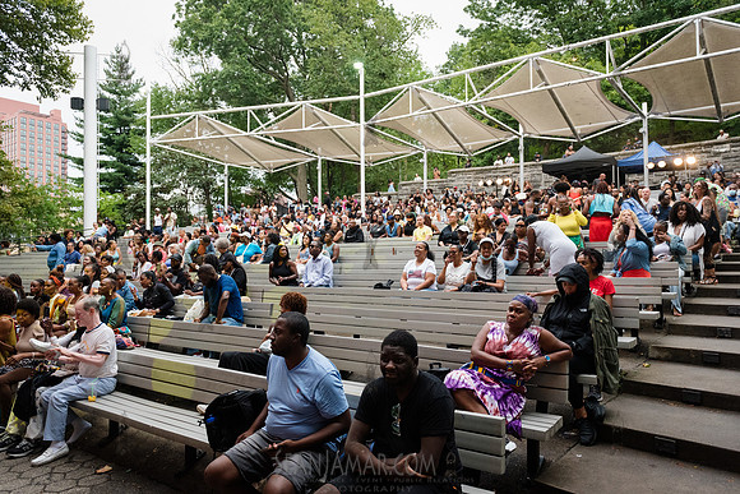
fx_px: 514
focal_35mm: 25
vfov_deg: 51.3
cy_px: 247
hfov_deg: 71.5
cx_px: 370
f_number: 4
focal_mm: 24
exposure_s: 1/320
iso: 3200
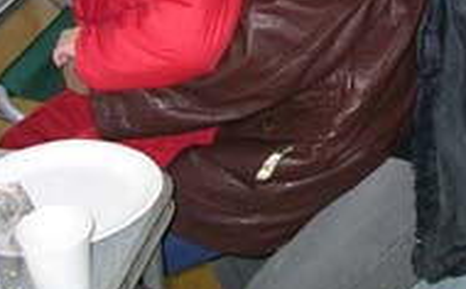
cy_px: -54
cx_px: 437
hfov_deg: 23.6
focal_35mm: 85
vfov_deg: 14.8
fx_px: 1078
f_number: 2.9
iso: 100
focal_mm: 6
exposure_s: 1/31.6
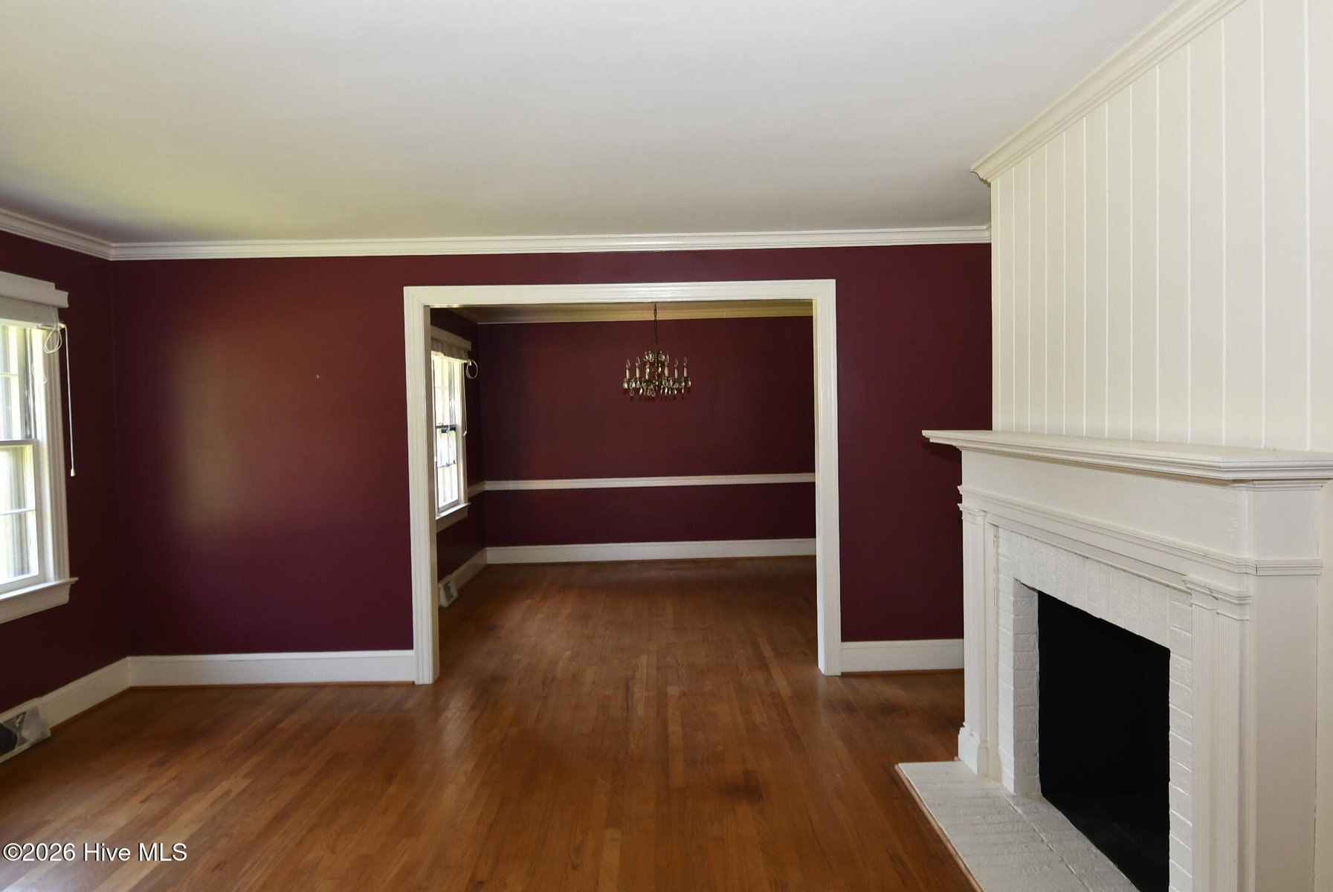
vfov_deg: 55.2
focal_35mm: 23
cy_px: 446
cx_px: 666
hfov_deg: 76.0
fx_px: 853
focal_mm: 11.5
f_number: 4
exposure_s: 1/60
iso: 450
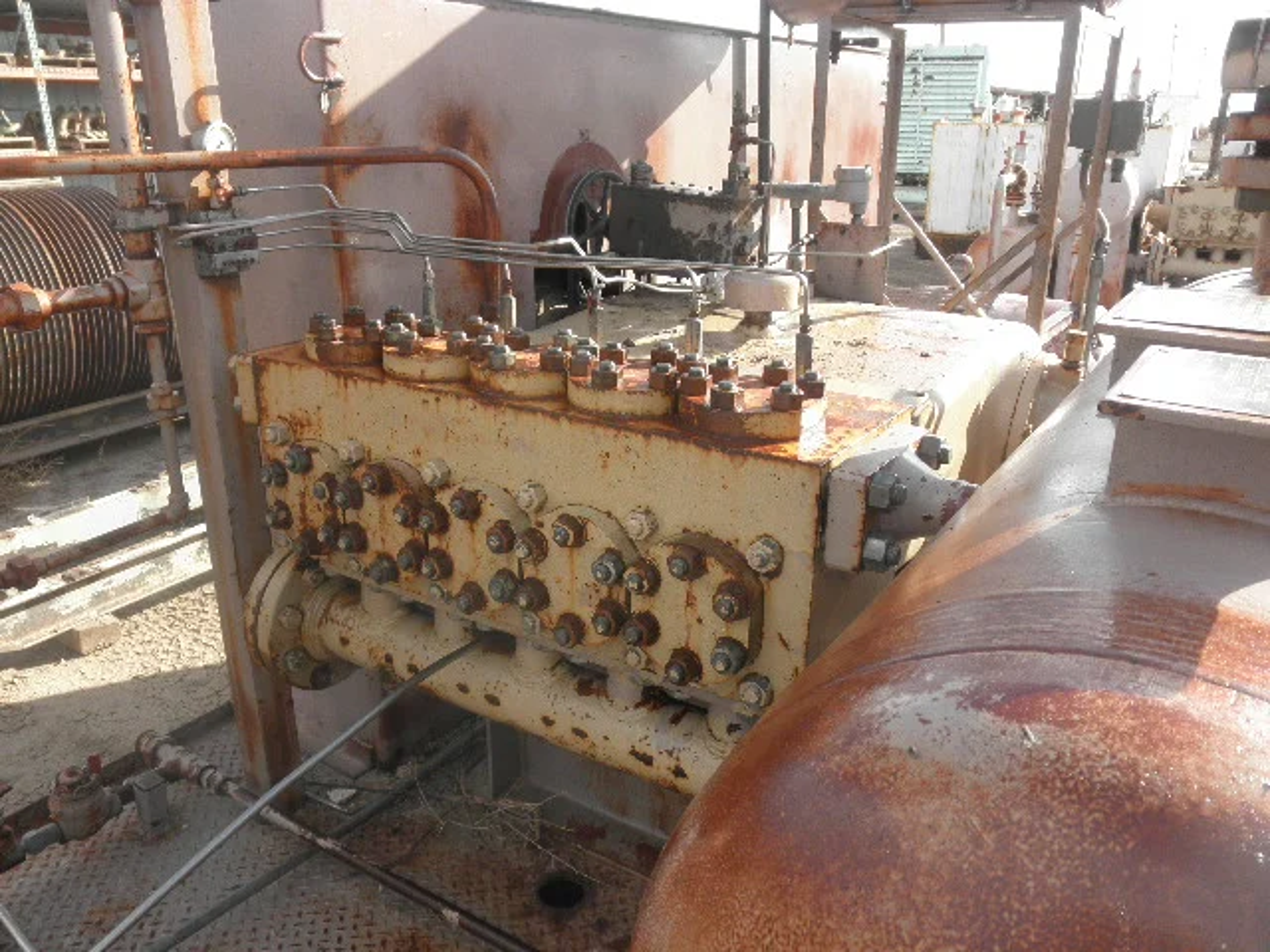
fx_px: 1027
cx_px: 635
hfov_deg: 63.4
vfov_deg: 49.7
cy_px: 476
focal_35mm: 28
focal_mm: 5
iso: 64
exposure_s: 1/250
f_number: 3
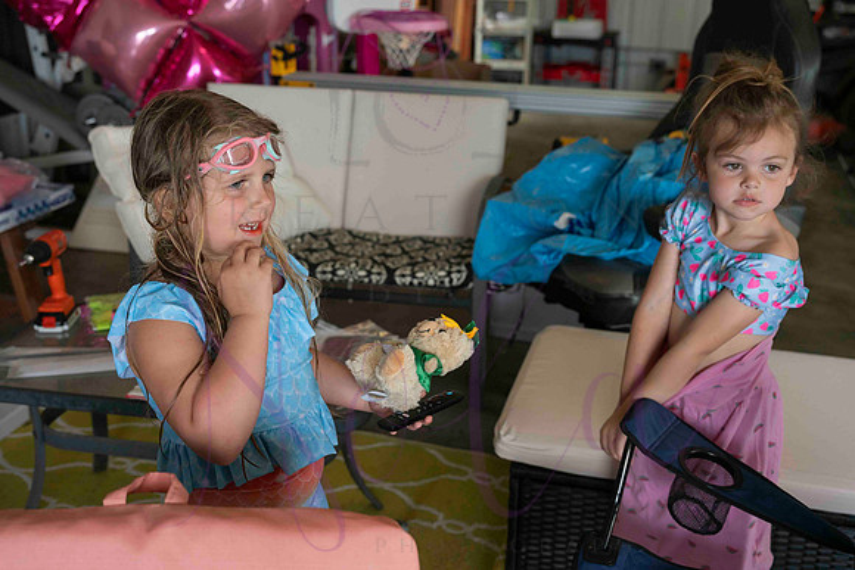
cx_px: 422
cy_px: 284
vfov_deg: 32.3
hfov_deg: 46.9
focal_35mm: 41
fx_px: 986
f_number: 4
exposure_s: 1/320
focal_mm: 39
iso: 400
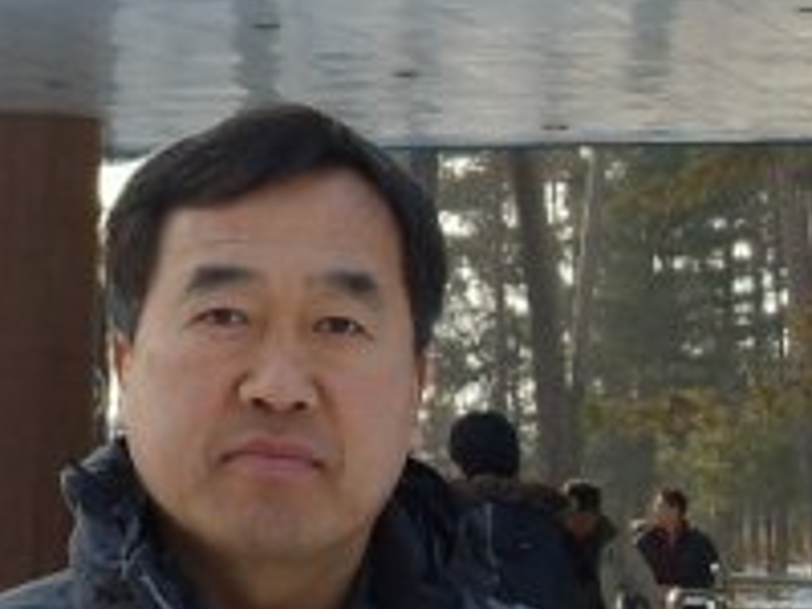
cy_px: 240
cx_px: 118
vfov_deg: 9.5
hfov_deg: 12.6
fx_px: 3659
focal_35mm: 156
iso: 50
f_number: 3.5
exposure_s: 1/250
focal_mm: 6.6
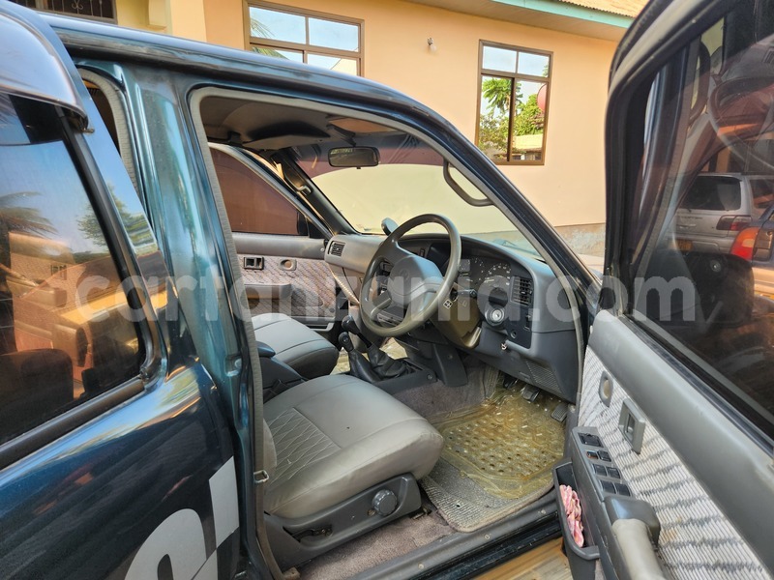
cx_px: 387
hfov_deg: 73.9
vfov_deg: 58.9
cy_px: 290
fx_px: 514
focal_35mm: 23
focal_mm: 5.4
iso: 64
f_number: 1.8
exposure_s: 1/180
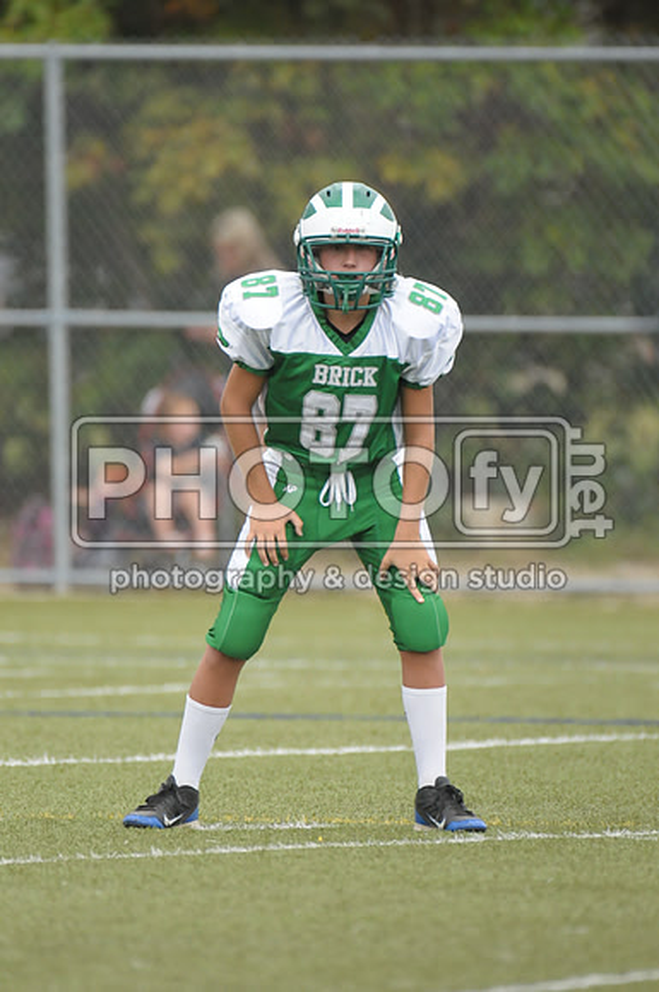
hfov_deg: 2.3
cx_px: 330
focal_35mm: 600
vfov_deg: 3.4
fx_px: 16523
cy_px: 496
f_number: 4
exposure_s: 1/3200
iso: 1600
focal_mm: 400
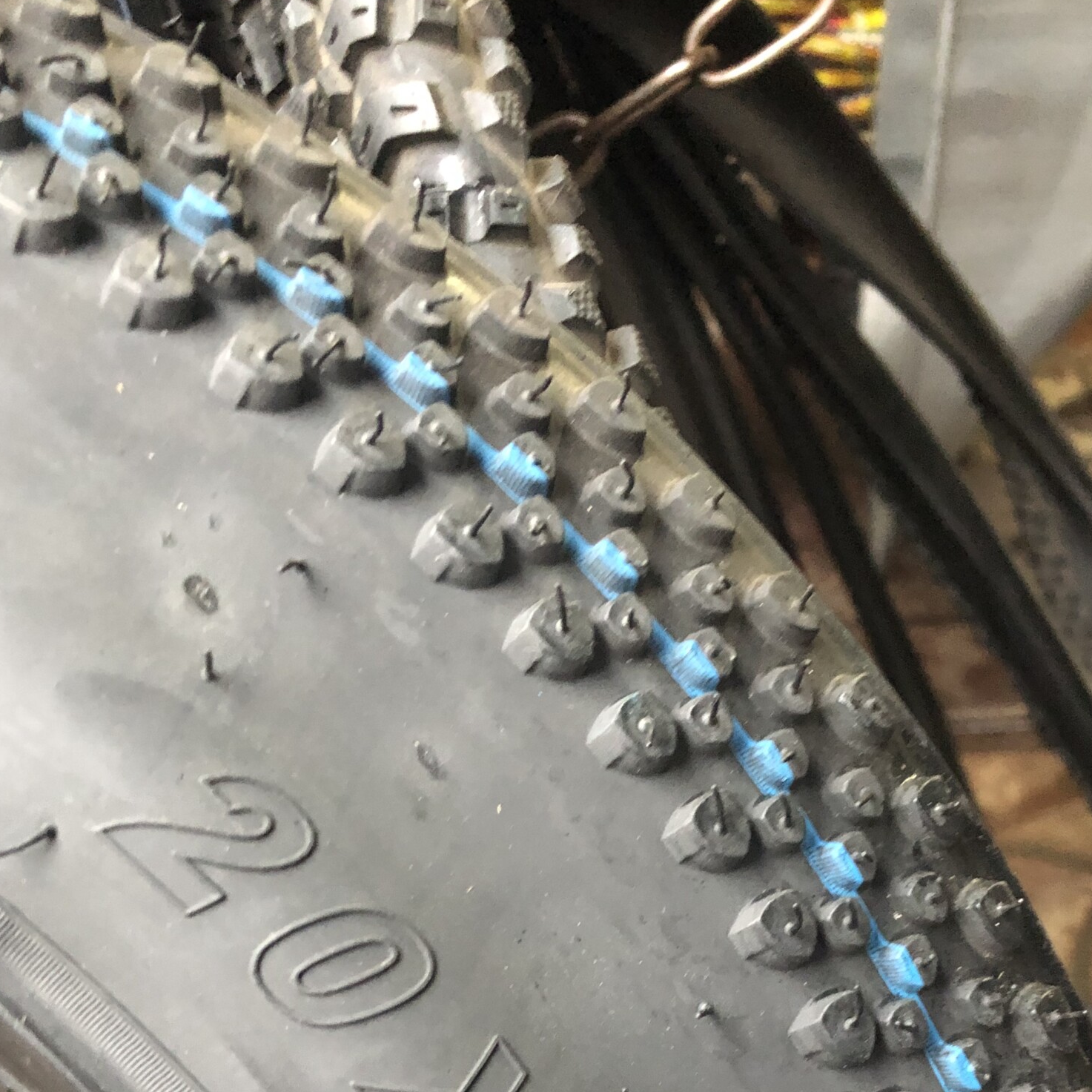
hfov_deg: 39.1
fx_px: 1535
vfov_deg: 37.2
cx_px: 633
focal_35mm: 43
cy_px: 939
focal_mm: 3.99
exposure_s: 1/4
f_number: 1.8
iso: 80
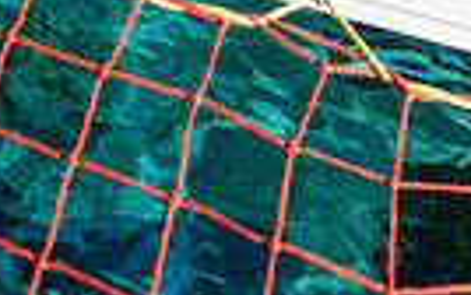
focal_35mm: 106
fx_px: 1362
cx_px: 77
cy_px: -428
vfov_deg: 10.5
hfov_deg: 19.4
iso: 100
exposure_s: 1/250
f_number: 5.6
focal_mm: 31
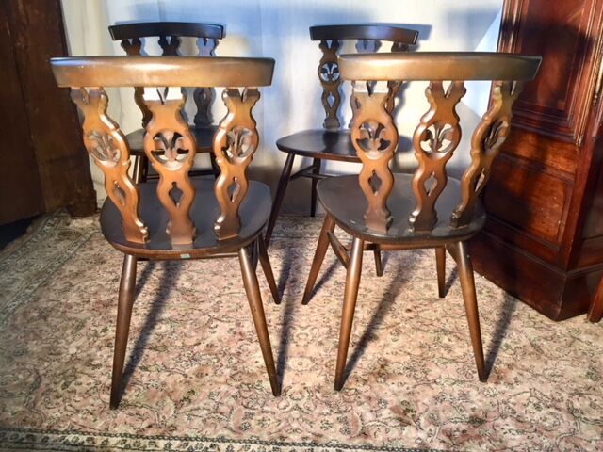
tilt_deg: -24.0
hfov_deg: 61.7
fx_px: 505
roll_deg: -1.4
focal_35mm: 29
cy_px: 226
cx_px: 302
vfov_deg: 48.2
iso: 64
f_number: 2.2
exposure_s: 1/33
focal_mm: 4.15
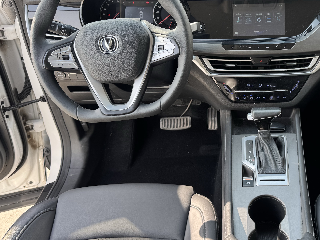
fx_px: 361
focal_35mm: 39
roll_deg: +0.8
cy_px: 103
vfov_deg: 36.8
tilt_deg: -32.2
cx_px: 249
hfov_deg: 45.8
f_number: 1.78
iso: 80
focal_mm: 6.76
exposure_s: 1/304
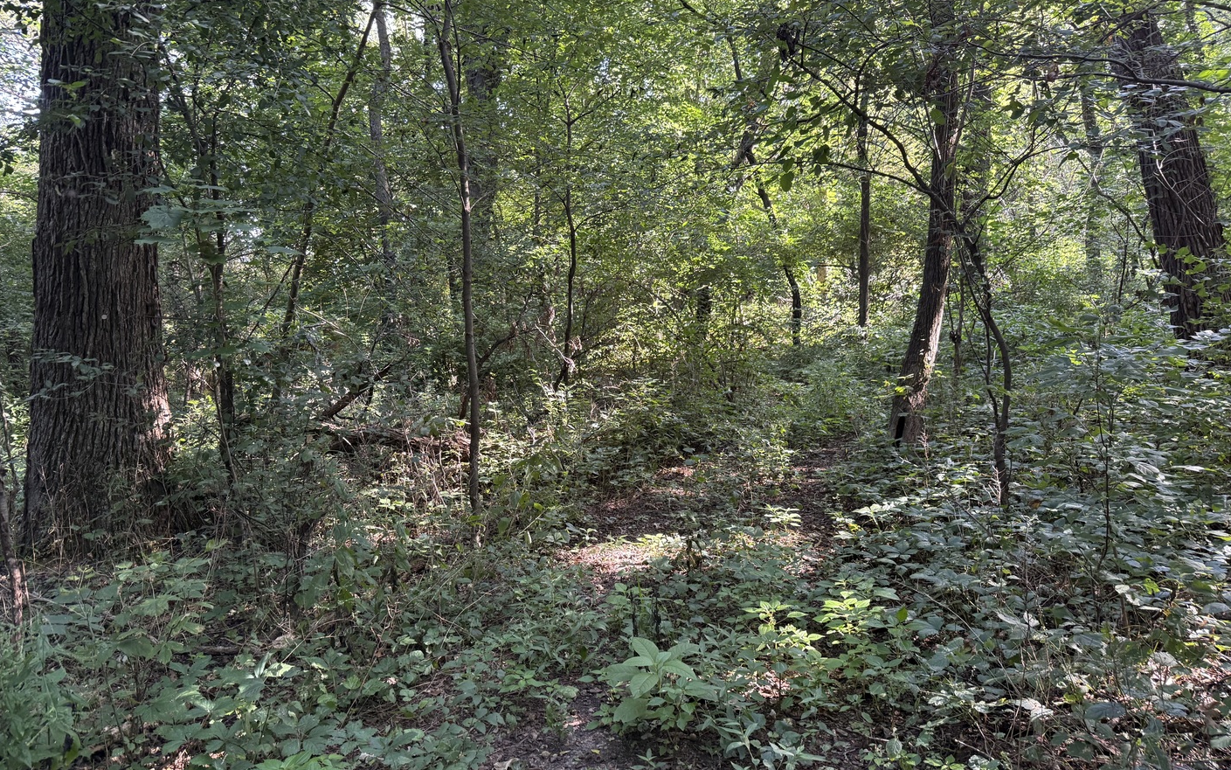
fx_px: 872
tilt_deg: -8.8
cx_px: 612
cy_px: 404
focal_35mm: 26
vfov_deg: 47.6
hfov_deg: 70.4
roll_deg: +1.2
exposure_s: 1/111
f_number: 1.78
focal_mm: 6.76
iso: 200
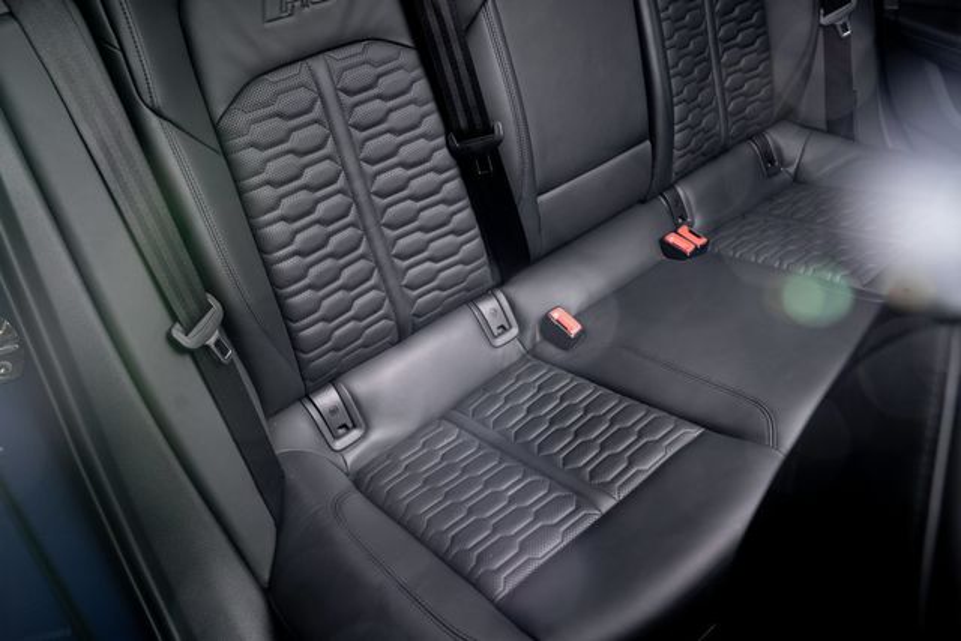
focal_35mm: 29
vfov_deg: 45.0
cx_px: 480
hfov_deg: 63.6
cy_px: 320
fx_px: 774
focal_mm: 29
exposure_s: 1/160
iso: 250
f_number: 5.6
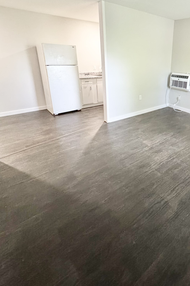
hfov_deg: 58.3
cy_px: 106
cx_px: 145
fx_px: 158
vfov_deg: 82.3
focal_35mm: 20
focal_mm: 2.22
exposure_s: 1/60
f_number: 2.2
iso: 500
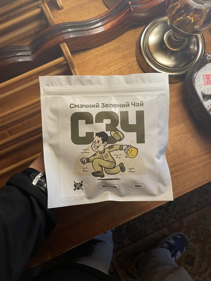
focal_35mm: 26
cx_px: 106
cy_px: 140
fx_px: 211
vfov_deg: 67.3
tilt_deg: -81.4
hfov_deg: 53.1
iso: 160
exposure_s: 1/50
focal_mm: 4.2
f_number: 1.6
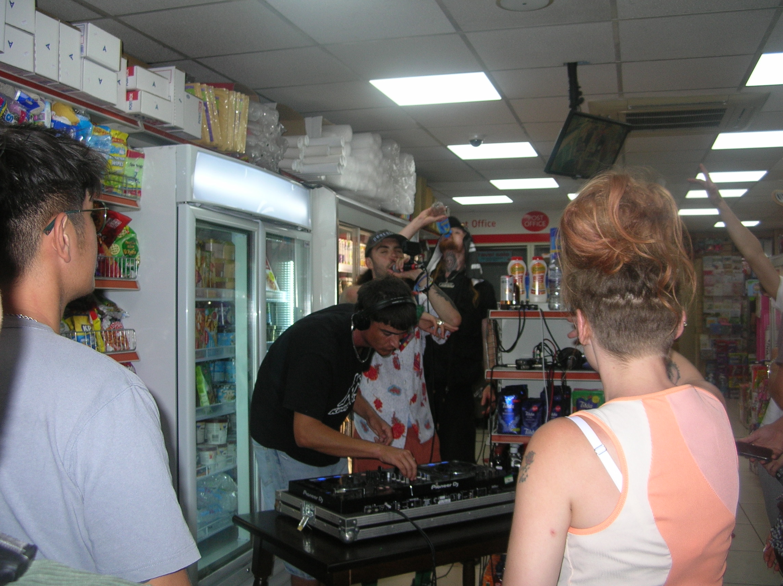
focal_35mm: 36
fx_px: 814
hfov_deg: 51.4
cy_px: 293
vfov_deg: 39.6
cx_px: 392
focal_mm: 6
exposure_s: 1/60.1
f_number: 2.7
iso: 50
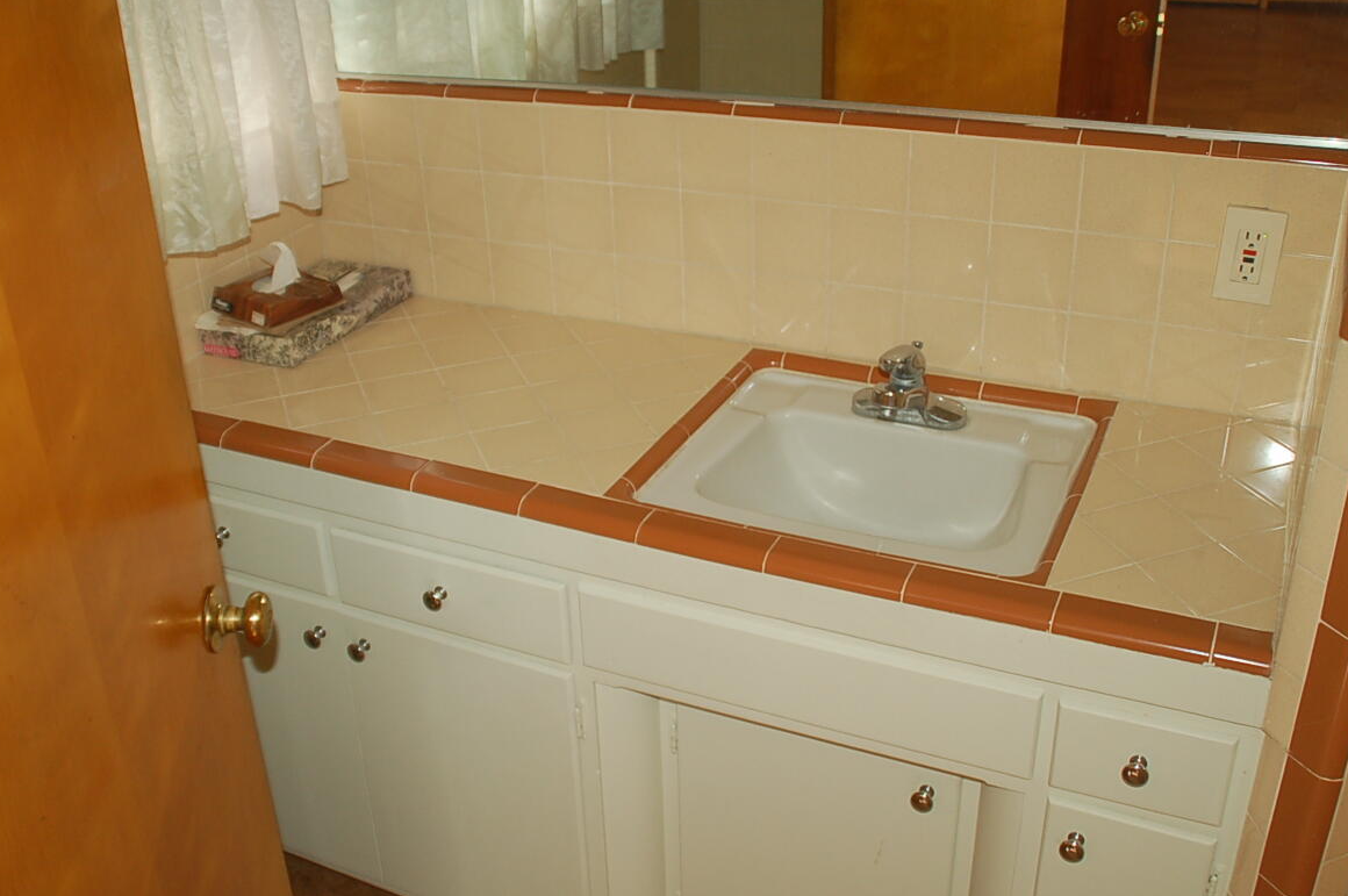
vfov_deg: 37.8
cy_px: 429
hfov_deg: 54.3
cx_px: 595
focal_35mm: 35
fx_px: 1309
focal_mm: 18
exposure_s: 1/60
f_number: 3.5
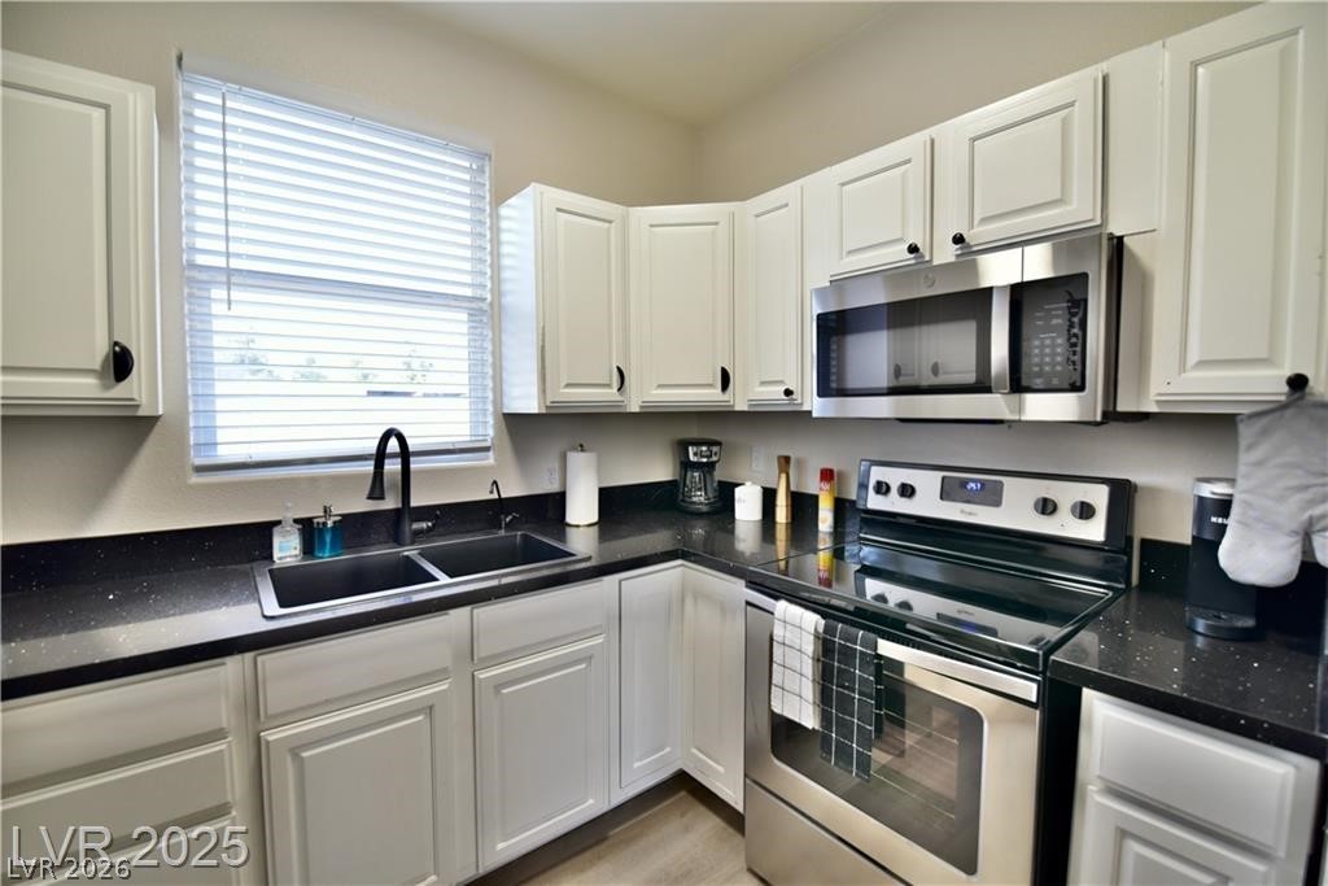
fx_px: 553
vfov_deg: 77.3
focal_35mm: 15
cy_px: 443
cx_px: 664
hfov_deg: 100.4
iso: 1000
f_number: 2.8
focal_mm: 15
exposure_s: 1/60
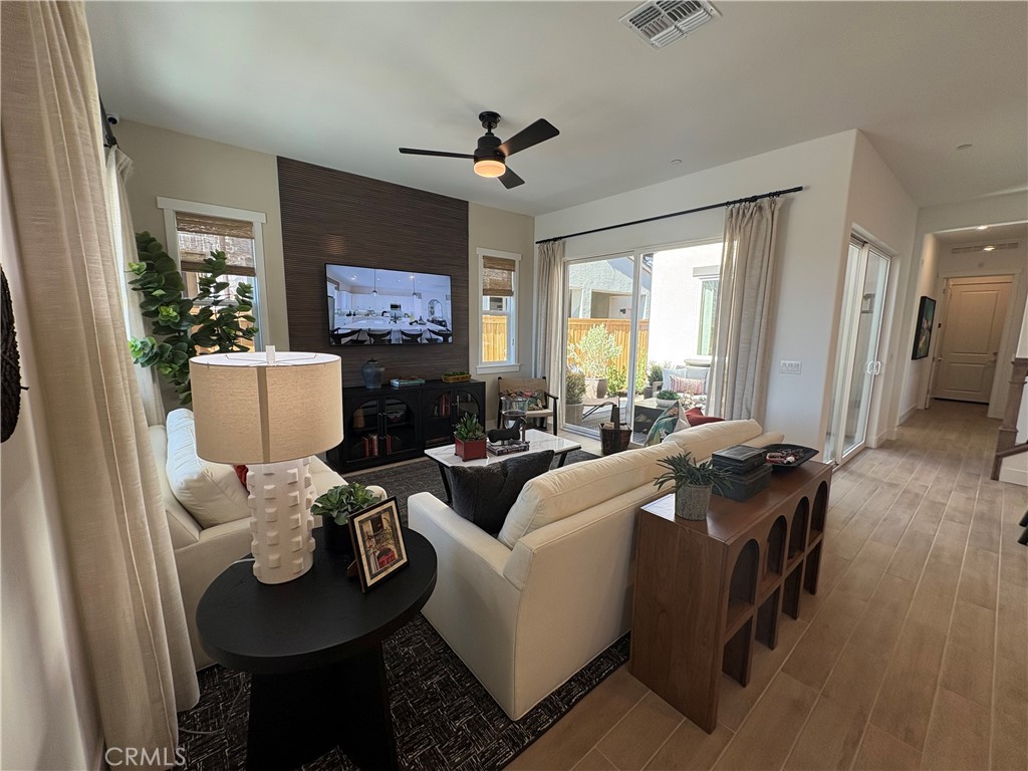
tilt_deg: -8.7
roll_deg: -0.4
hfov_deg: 102.1
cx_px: 514
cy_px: 386
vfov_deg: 85.7
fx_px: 416
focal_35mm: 14
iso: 64
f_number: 2.2
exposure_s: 1/120
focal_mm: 2.22
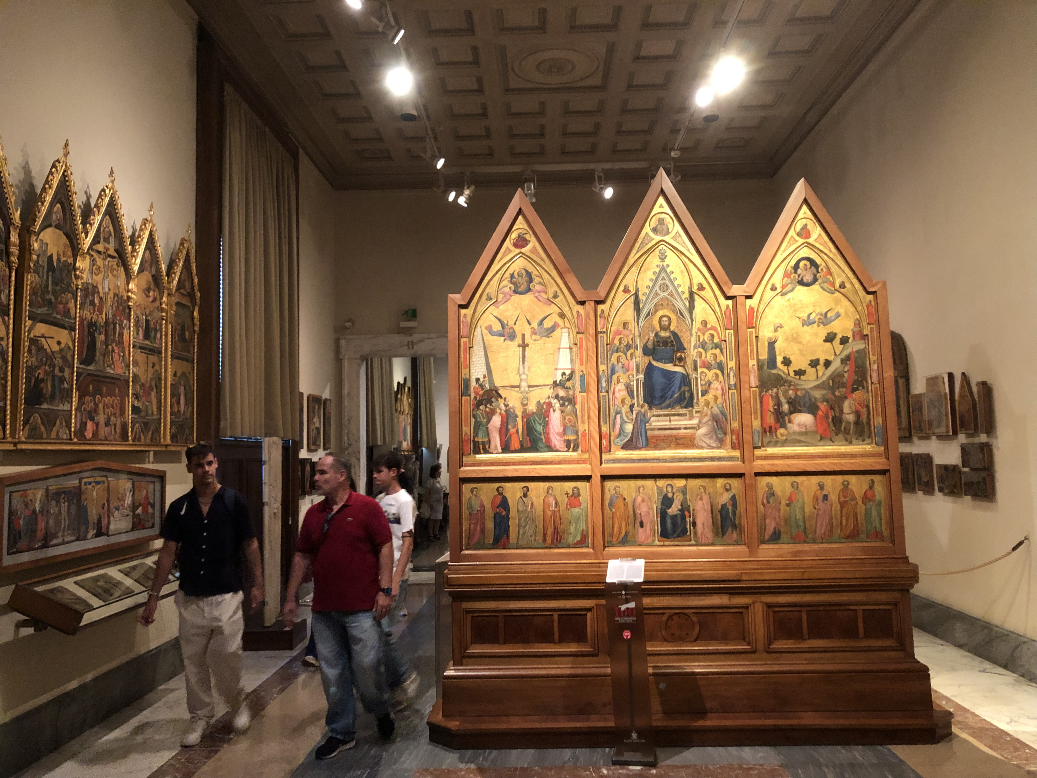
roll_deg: +2.1
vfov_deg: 49.7
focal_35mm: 28
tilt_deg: +4.5
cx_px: 518
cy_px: 389
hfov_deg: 63.4
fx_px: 839
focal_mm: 4
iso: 100
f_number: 1.8
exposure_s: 1/5
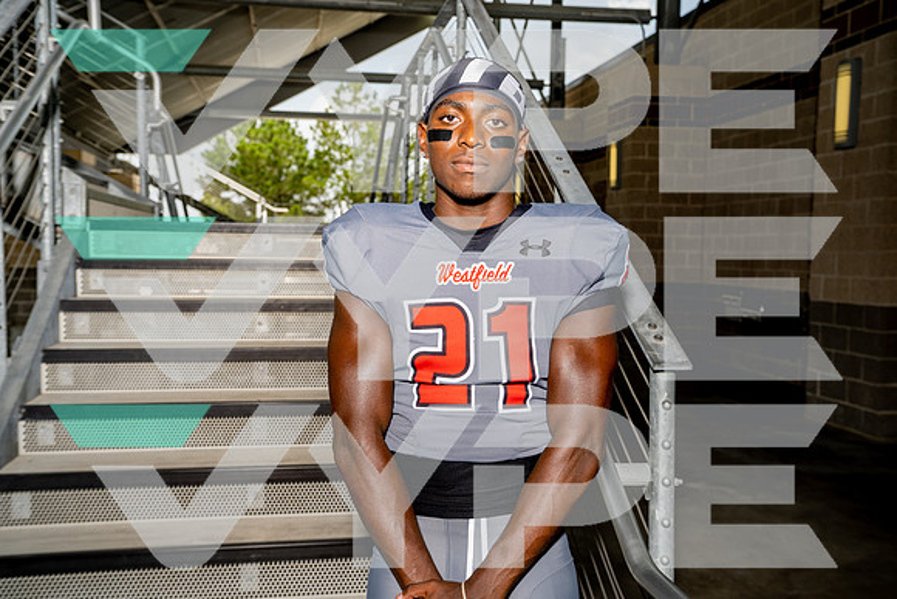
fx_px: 972
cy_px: 300
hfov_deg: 49.5
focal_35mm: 39
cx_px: 448
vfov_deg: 34.2
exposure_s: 1/250
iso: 100
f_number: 6.3
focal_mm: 39
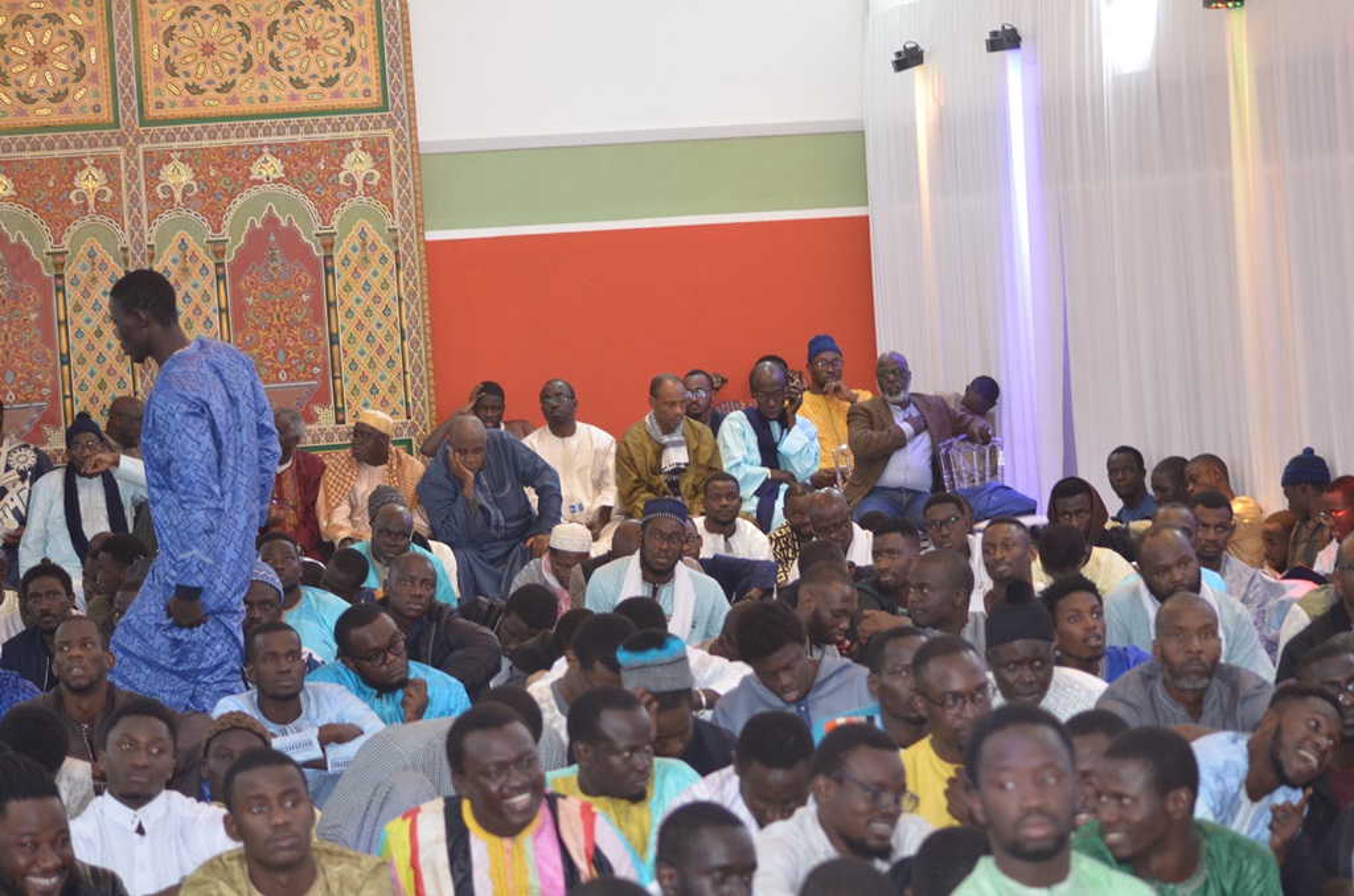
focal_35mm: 105
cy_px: 448
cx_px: 677
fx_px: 3941
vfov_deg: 13.0
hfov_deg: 19.5
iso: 800
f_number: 4
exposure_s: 1/60
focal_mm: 70
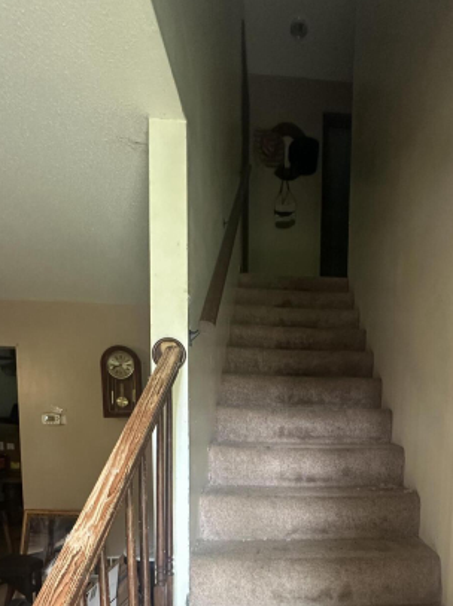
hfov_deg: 57.4
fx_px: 402
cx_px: 305
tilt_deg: -4.0
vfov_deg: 68.7
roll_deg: -2.5
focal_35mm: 23
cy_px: 460
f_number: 2.2
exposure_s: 1/60
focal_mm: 2.22
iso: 400
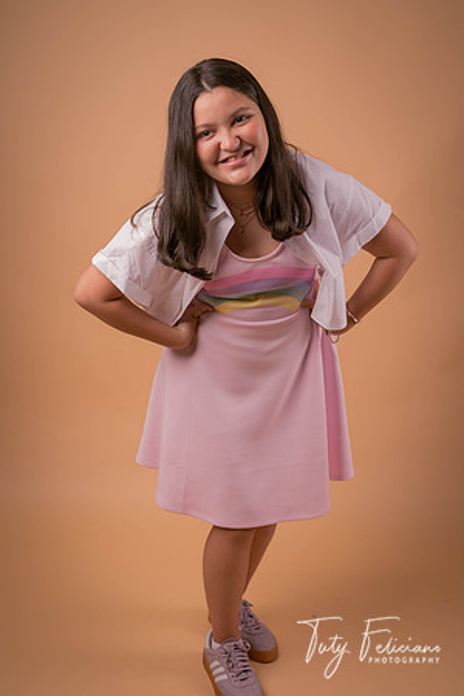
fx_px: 793
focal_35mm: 41
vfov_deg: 47.4
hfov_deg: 32.6
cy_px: 348
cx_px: 232
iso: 64
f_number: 6.3
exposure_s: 1/160
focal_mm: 41
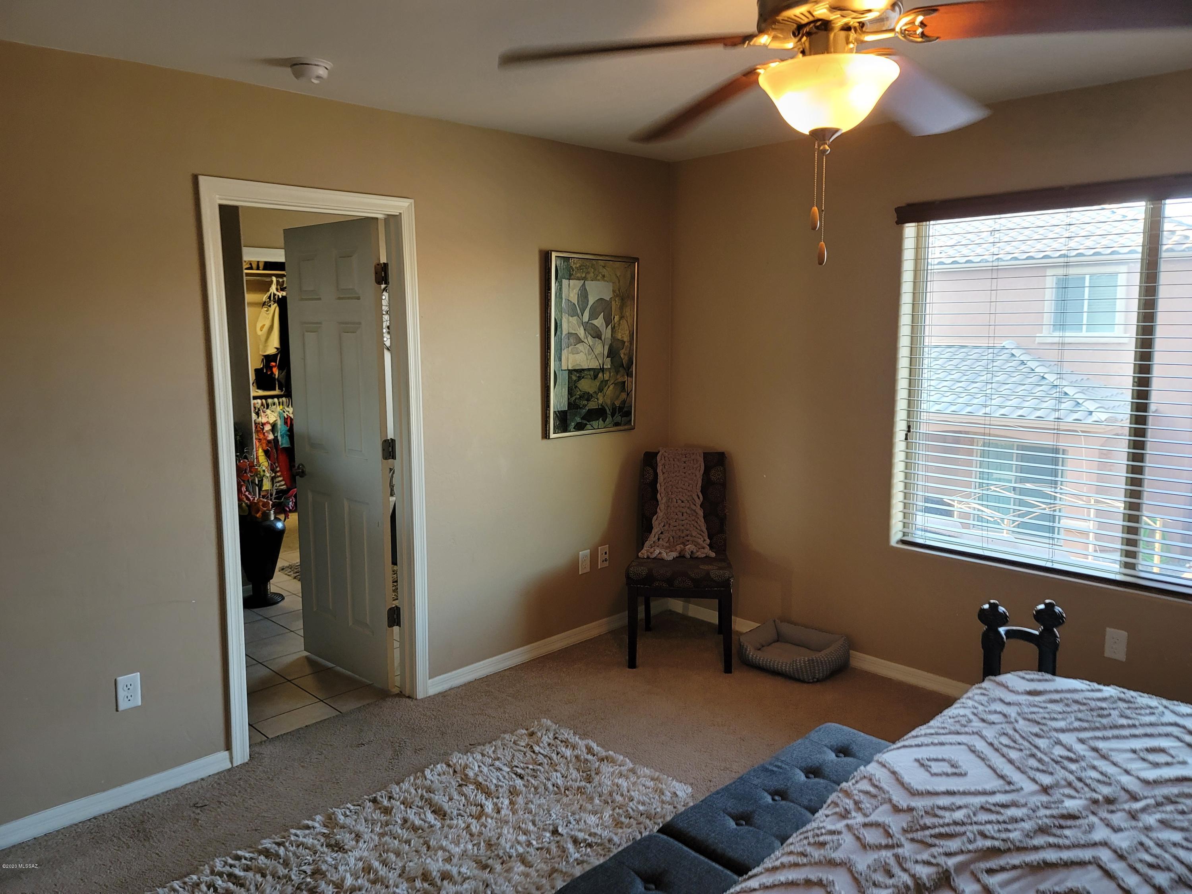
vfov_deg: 54.9
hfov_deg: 69.4
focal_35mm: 25
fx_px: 861
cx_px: 596
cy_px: 447
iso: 200
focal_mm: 7
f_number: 1.8
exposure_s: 1/59
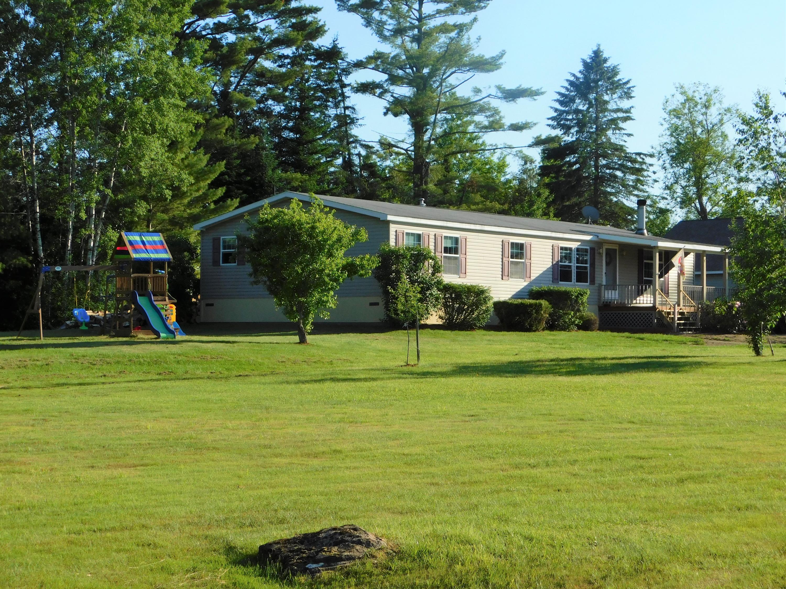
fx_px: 1498
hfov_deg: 29.4
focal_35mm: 66
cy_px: 294
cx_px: 393
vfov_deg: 22.2
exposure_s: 1/800
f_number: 4.2
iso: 125
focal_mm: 11.7
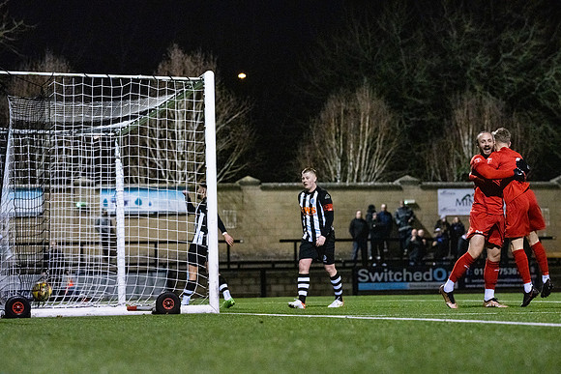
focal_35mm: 137
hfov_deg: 15.0
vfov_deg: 10.1
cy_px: 187
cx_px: 280
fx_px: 2128
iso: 12800
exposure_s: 1/1000
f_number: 4
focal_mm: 135
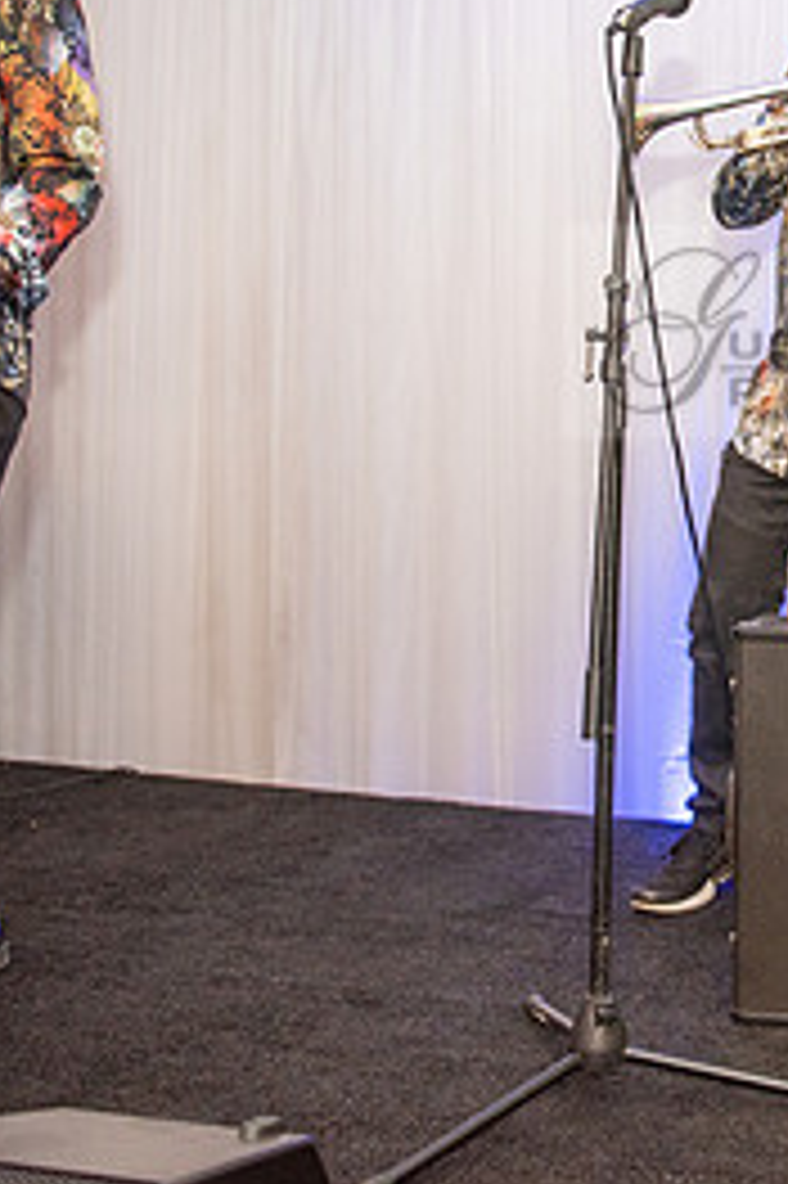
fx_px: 1742
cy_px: 331
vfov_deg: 36.8
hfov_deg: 23.3
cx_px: 955
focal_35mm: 53
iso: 1000
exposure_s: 1/160
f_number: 2.8
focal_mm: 24
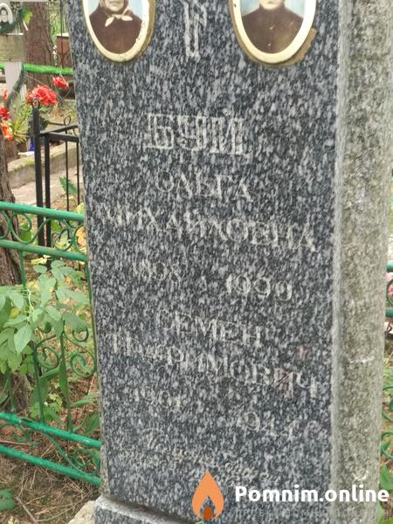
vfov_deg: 36.8
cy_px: 262
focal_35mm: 52
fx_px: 787
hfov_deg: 28.0
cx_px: 196
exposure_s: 1/60
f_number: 2.6
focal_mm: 5.99
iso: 400
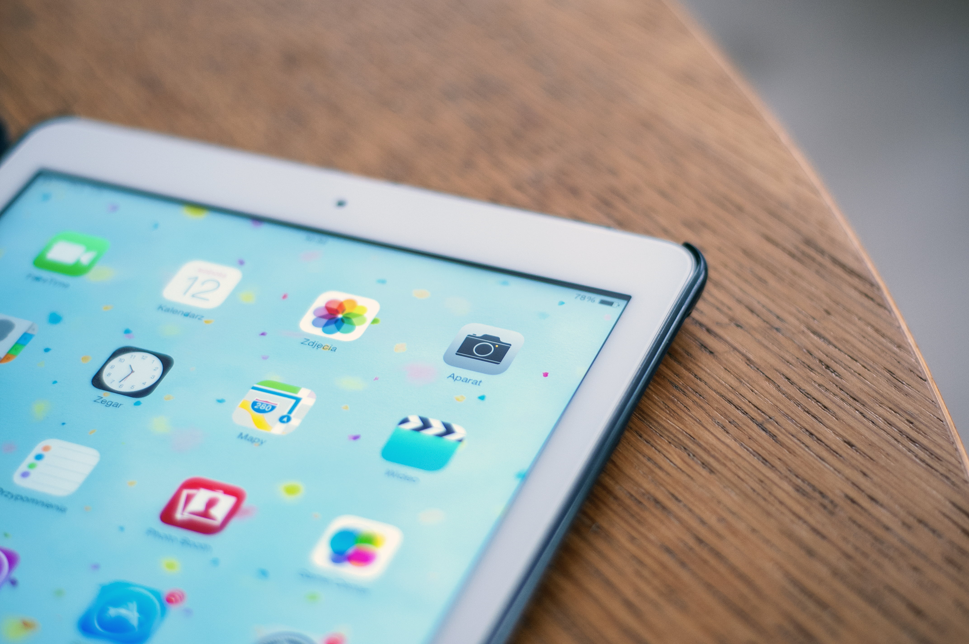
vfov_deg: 18.1
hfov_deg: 27.0
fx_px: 2016
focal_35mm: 75
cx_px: 484
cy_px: 322
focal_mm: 50
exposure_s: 1/60
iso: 500
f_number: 2.2
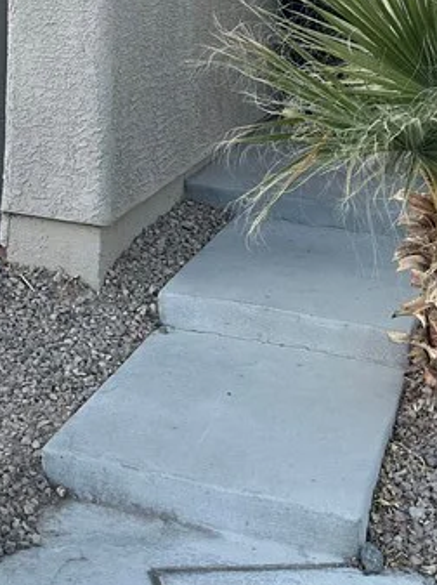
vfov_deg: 23.0
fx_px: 1231
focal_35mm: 73
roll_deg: -2.9
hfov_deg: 19.4
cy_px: -222
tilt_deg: +4.5
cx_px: -21
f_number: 1.78
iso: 64
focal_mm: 6.86
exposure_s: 1/203
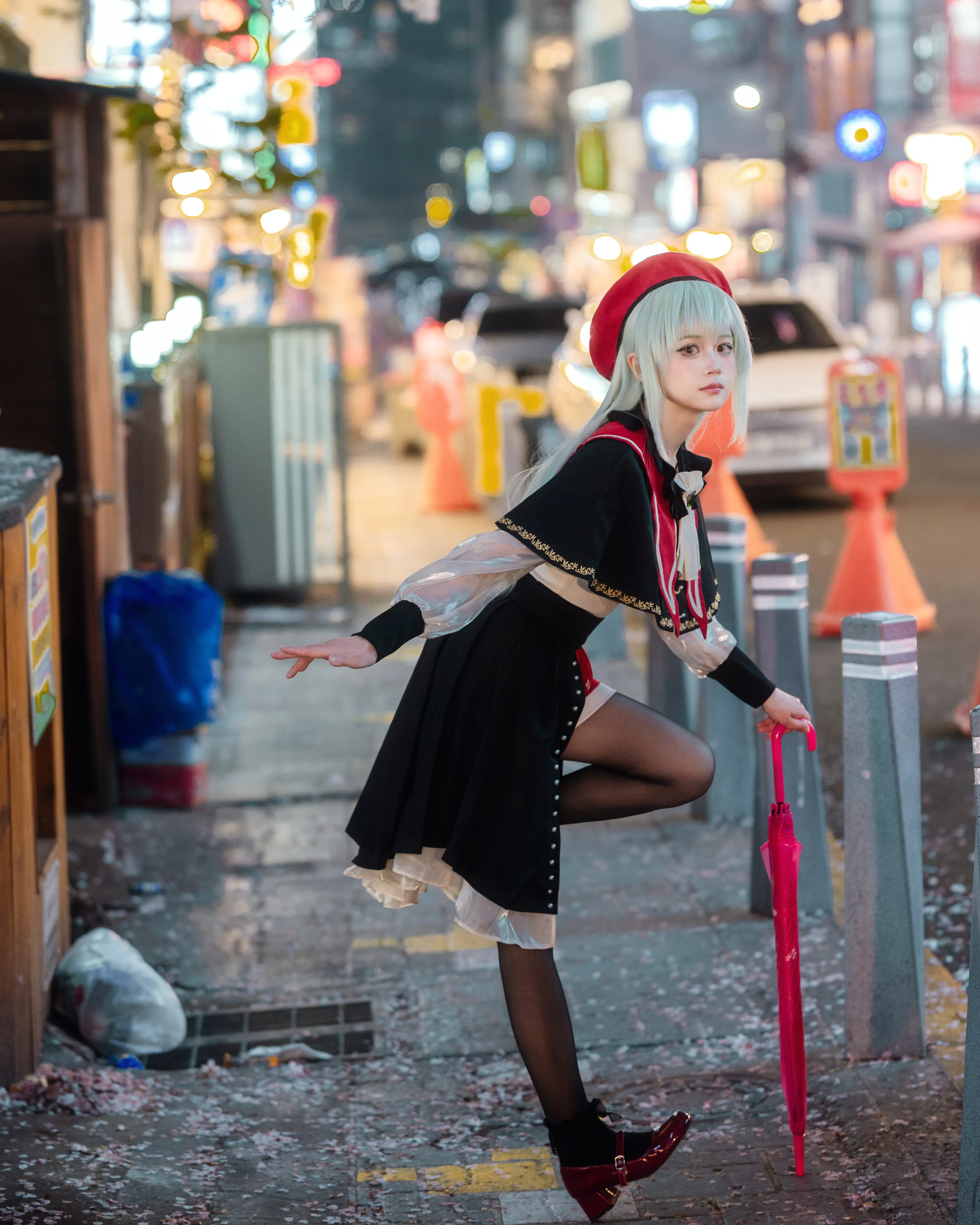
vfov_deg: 18.6
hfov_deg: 14.9
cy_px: 401
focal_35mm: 103
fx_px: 3734
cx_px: 604
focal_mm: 66
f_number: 2
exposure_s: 1/80
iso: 800
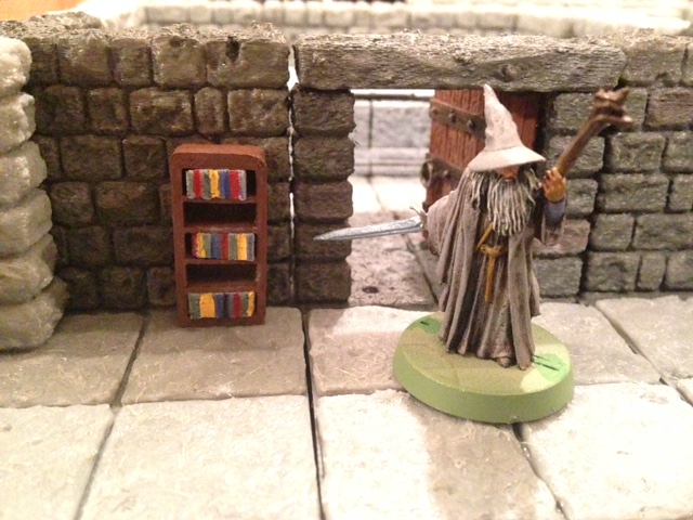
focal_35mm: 33
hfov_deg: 55.4
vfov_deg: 42.9
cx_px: 346
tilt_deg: -22.7
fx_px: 661
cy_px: 260
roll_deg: -0.1
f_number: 2.4
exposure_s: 1/15
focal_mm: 4.12
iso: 1250
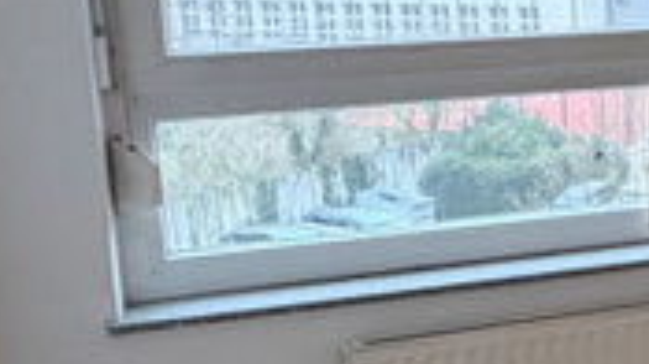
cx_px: 1177
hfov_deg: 18.1
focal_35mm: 93
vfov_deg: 13.0
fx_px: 1599
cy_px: 126
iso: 125
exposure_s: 1/100
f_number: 2.2
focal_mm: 2.22
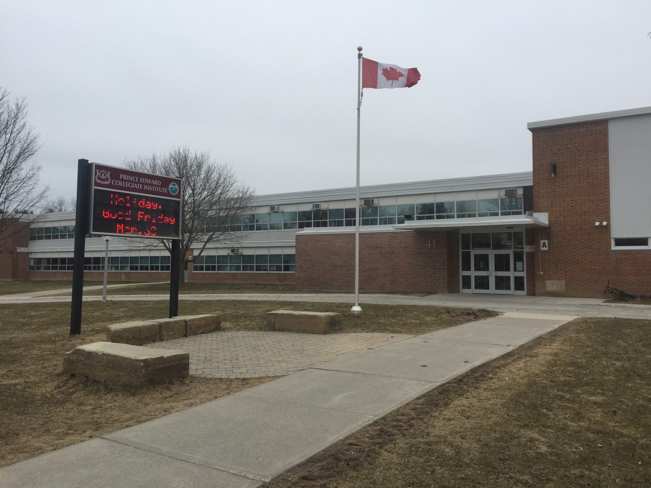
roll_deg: -1.0
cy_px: 244
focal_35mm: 29
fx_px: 545
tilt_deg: +1.7
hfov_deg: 61.7
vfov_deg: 48.2
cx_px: 326
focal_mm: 4.15
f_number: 2.2
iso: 32
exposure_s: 1/1582
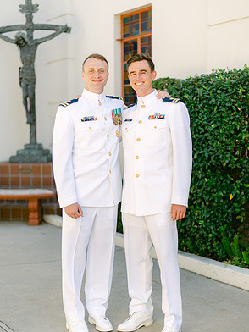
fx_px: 614
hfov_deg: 22.9
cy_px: 174
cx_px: 124
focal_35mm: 64
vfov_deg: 30.3
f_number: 1.4
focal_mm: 58
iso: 64
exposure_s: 1/1250
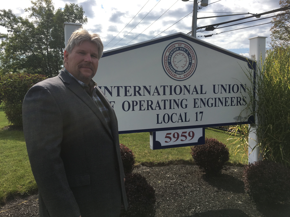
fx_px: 243
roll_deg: -0.1
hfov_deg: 61.7
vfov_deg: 48.2
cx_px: 145
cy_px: 108
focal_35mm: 29
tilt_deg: -4.6
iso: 25
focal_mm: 4.15
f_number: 2.2
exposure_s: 1/1709
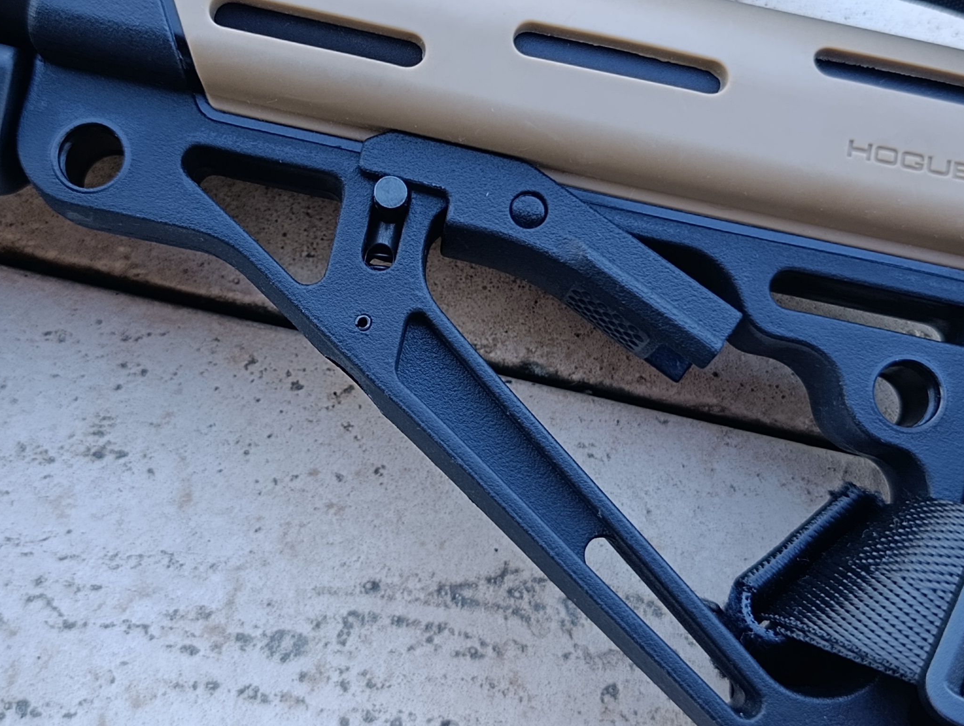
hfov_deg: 41.2
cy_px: 279
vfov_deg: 31.5
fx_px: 1283
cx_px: 453
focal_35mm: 46
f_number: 1.65
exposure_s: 1/100
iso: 255
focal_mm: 6.11
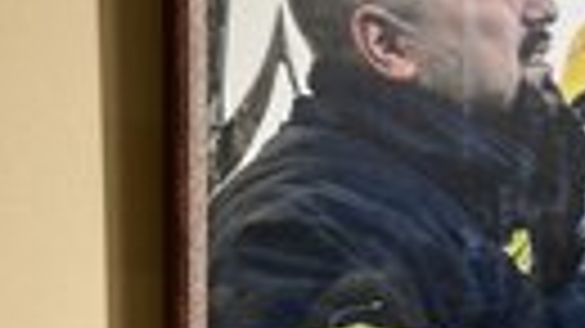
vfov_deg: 13.8
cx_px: 860
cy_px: 238
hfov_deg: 21.0
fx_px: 1349
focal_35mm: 87
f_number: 1.6
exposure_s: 1/100
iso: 64
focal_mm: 4.2
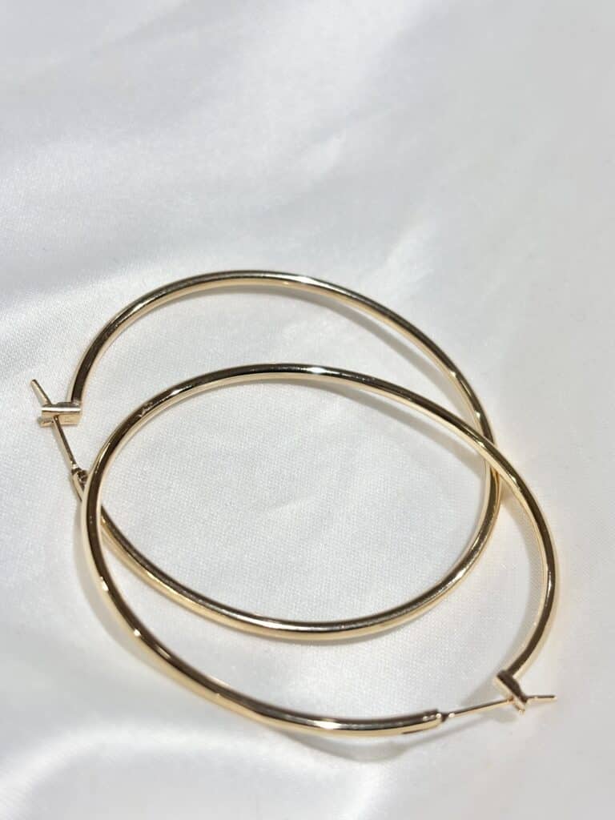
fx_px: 1232
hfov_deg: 28.0
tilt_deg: -32.8
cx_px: 308
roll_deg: +3.3
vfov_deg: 36.8
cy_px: 410
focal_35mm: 52
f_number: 1.6
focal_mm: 5.96
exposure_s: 1/326
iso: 32
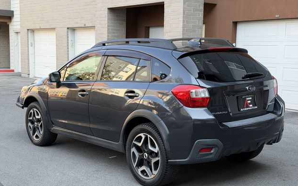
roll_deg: -0.9
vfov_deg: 24.9
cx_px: 150
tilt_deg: -6.8
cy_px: 97
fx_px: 422
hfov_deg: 38.9
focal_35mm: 52
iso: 64
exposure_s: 1/322
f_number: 1.78
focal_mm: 6.76
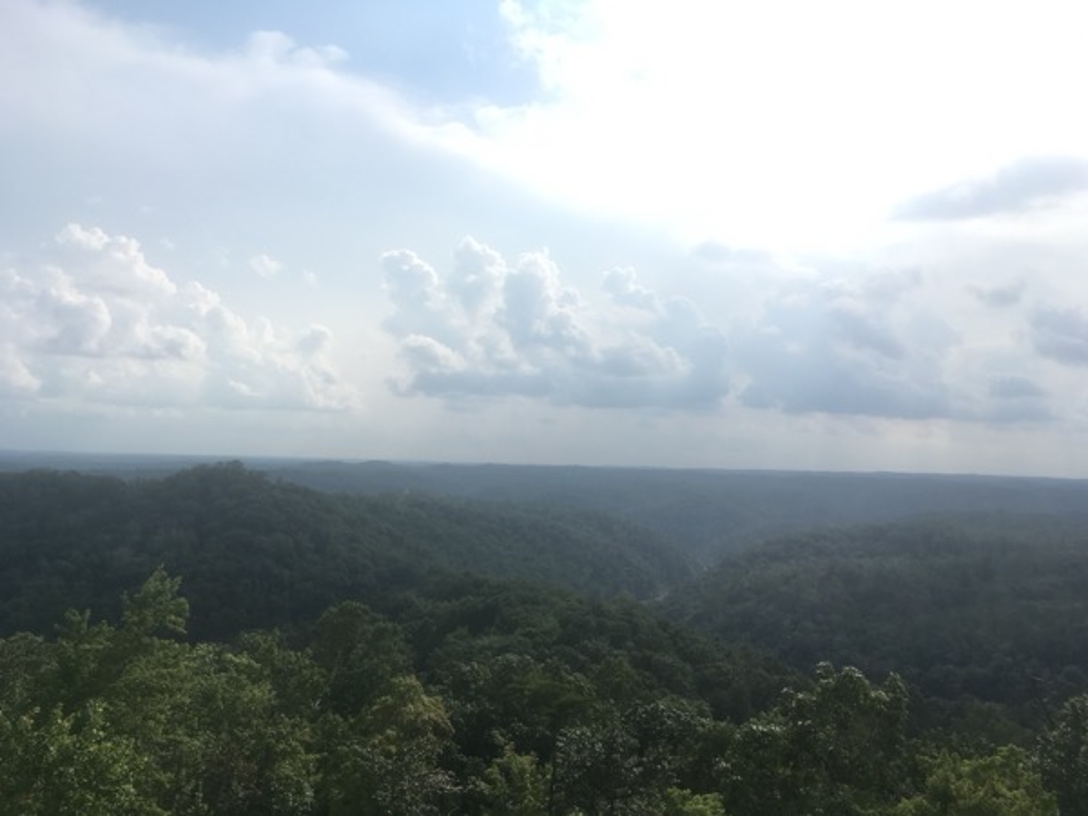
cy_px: 408
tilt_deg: +3.0
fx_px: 911
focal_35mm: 29
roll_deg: -1.5
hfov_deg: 61.7
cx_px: 544
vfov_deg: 48.2
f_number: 2.2
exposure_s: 1/1570
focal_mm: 4.15
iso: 25
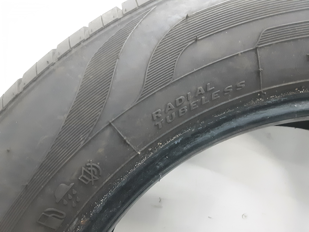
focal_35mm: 27
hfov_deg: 65.3
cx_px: 154
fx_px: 241
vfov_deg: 51.4
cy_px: 116
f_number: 1.9
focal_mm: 2.91
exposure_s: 1/25
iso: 400
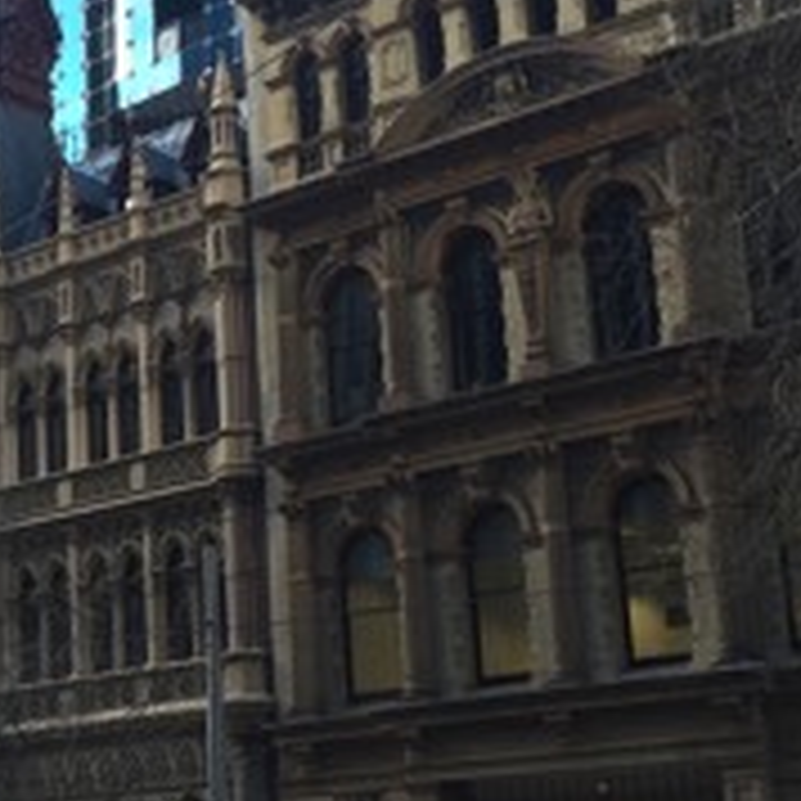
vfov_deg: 23.0
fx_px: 1963
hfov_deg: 22.2
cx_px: -9
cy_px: 468
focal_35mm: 75
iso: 50
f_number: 2.2
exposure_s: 1/120
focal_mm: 4.15
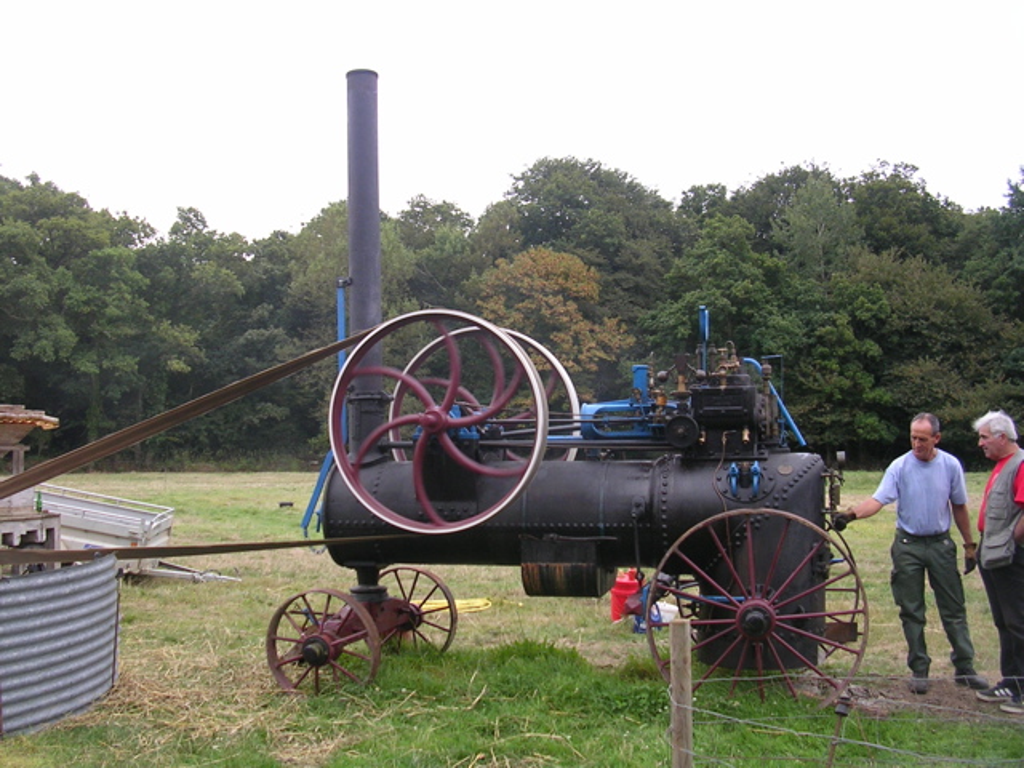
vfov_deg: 37.7
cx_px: 512
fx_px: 1124
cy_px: 384
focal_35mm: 38
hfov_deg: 49.0
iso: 50
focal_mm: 5.8
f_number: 2.8
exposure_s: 1/126
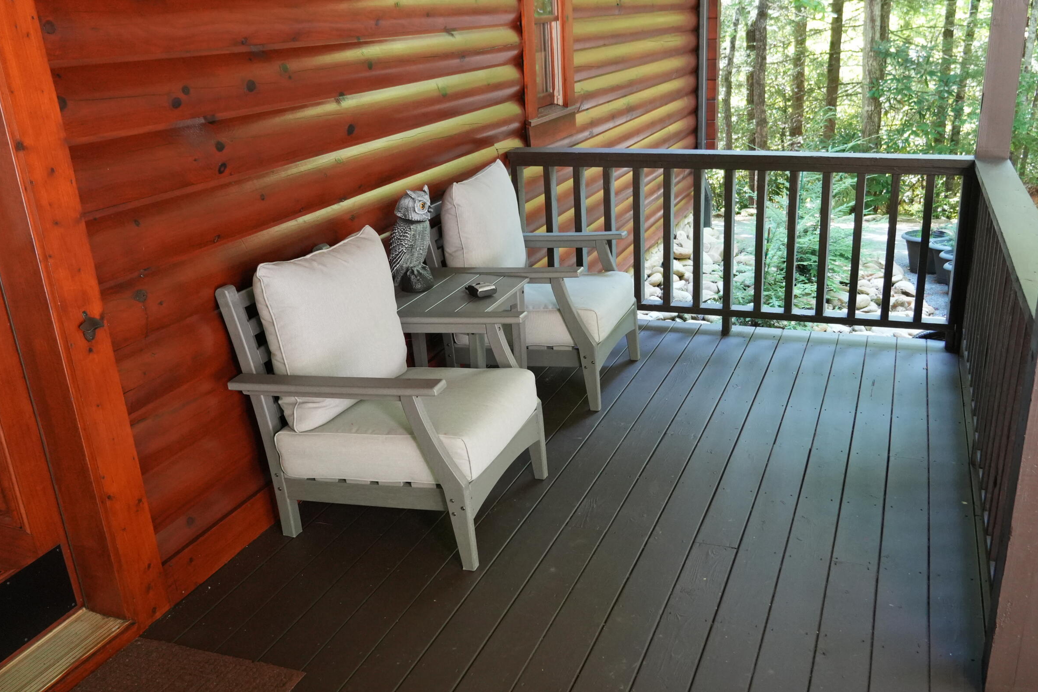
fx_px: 980
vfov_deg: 38.8
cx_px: 561
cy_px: 393
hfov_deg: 55.7
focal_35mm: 34
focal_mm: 18
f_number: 3.5
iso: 2000
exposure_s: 1/160
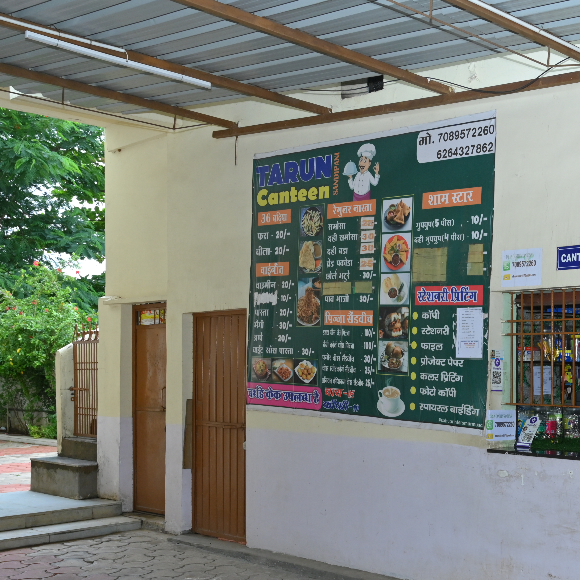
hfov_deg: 32.3
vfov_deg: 33.9
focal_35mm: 50
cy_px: 368
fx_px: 945
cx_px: 534
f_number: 7.1
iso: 800
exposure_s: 1/200
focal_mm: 29.5
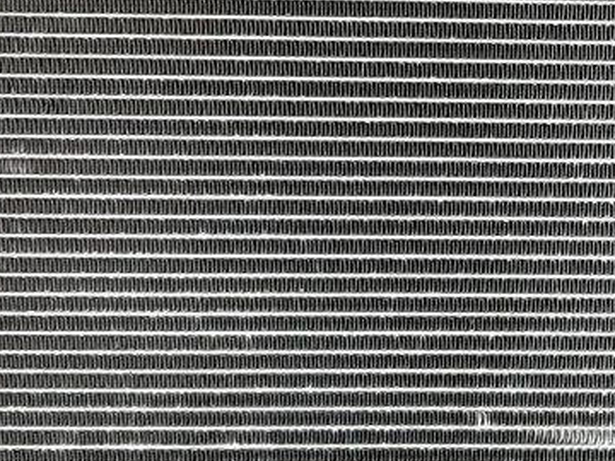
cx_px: 688
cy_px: 68
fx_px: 1848
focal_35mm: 104
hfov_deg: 18.2
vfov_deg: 14.1
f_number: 1.7
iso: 210
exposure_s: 1/25
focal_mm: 3.93
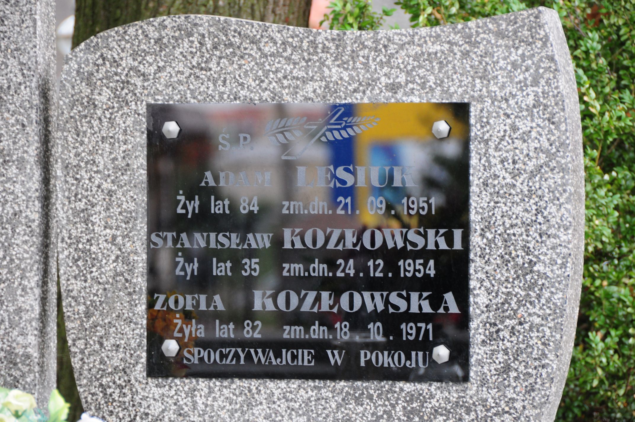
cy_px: 211
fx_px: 5285
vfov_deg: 4.6
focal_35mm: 300
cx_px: 318
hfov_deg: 6.9
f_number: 7.1
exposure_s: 1/40
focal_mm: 200
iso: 500
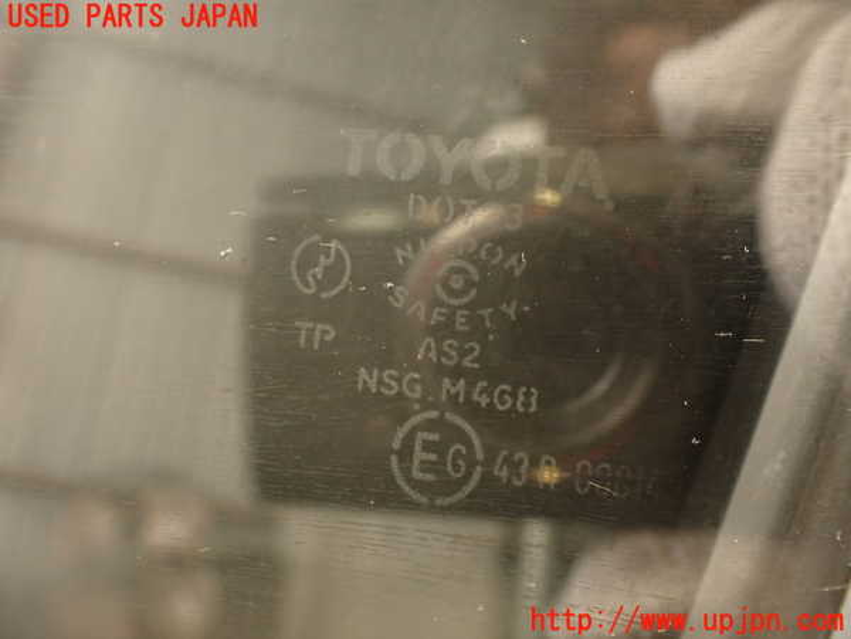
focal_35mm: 32
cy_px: 320
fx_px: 787
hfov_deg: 56.8
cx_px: 426
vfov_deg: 44.2
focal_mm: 5.79
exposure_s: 1/30
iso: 500
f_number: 2.4
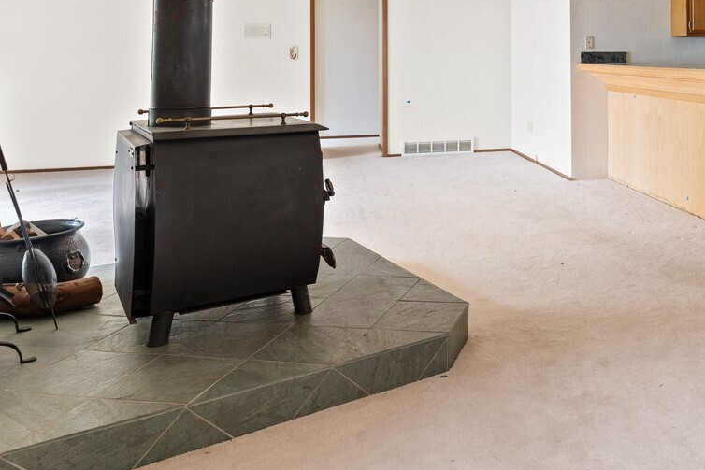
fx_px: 705
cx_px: 569
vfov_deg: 34.7
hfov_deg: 49.8
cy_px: 44
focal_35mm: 36
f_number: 8
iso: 125
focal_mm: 16
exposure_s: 4
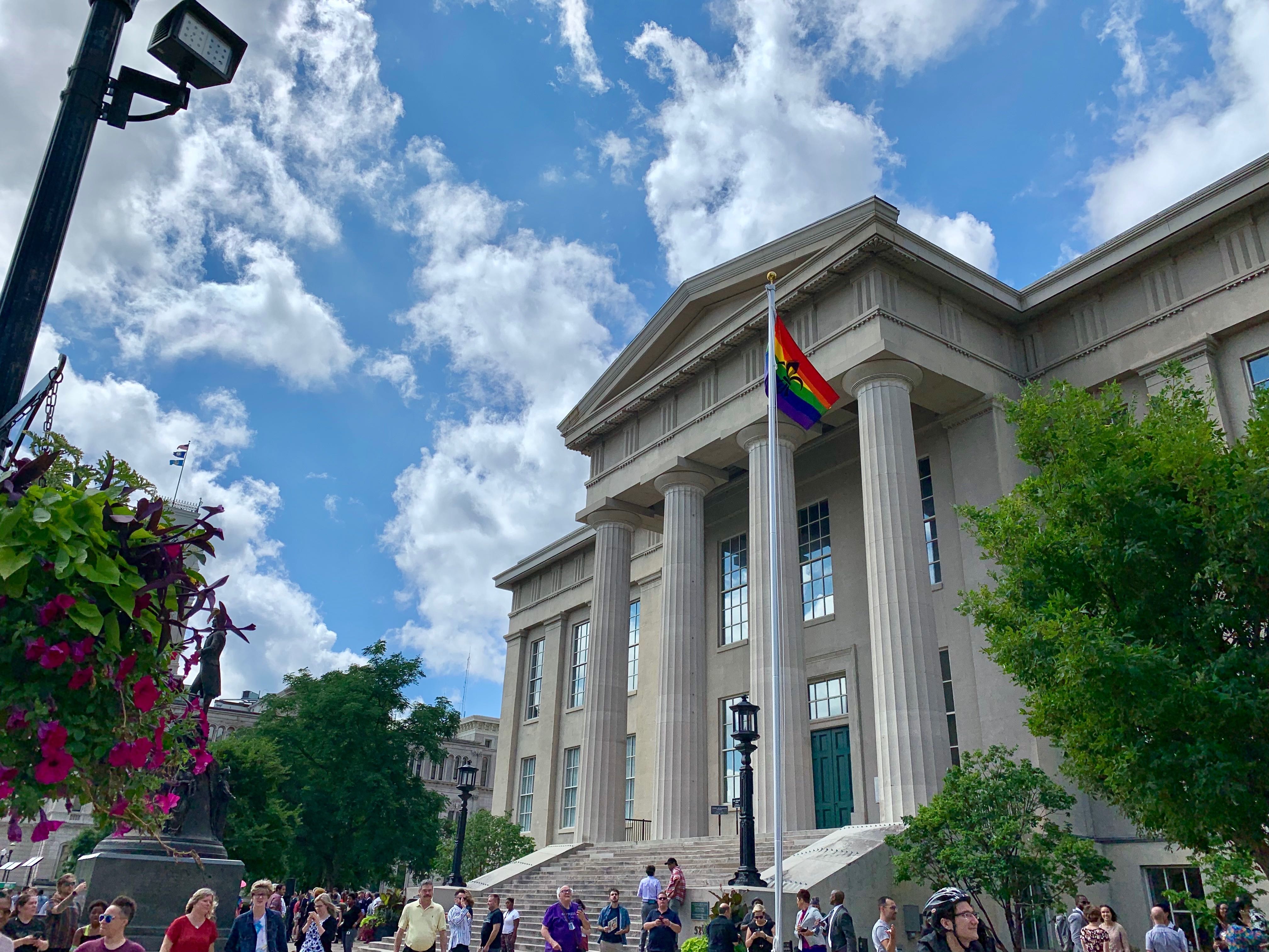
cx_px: 634
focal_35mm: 26
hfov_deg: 67.3
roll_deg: -2.1
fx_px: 953
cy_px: 476
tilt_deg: +24.6
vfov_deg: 53.1
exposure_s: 1/4673
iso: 25
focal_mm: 4.25
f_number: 1.8
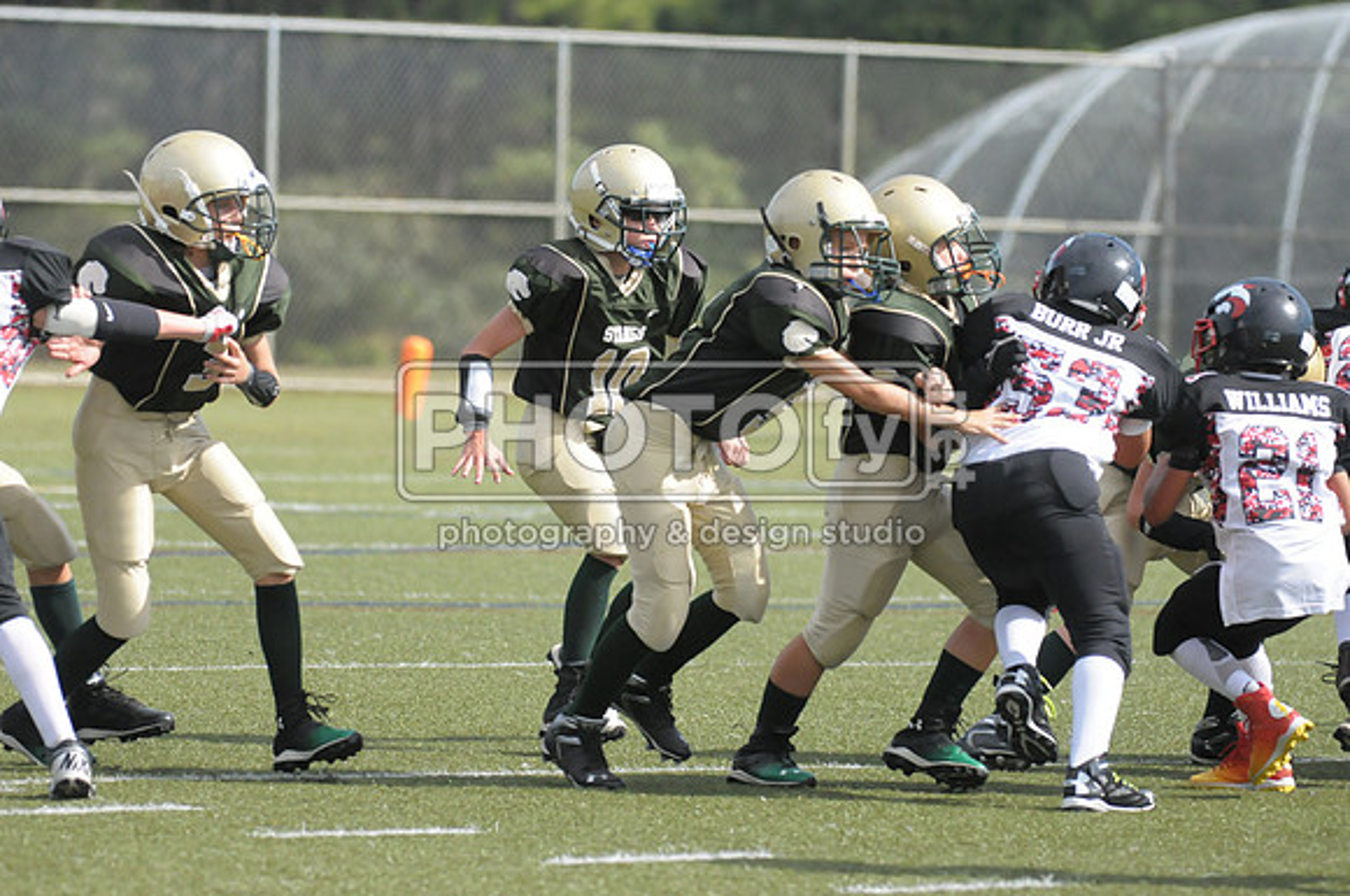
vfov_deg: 4.2
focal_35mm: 330
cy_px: 448
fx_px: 12358
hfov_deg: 6.3
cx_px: 675
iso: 1600
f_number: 4
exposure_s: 1/6400
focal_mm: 220
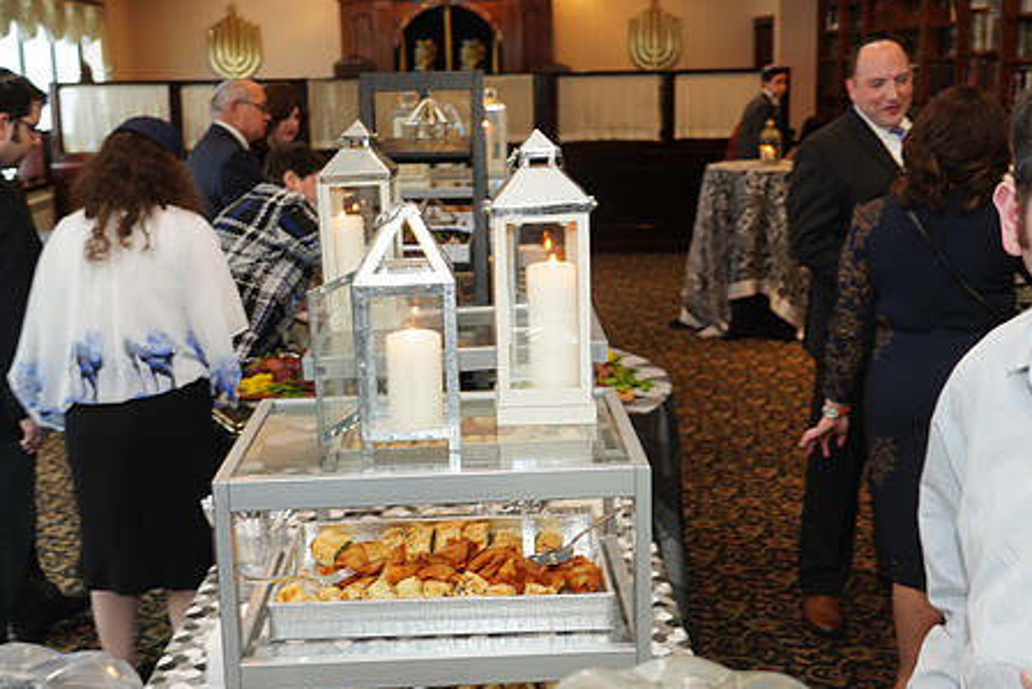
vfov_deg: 30.4
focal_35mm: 44
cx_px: 511
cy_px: 273
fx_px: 1262
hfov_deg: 44.5
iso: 1000
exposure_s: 1/100
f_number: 4.5
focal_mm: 34
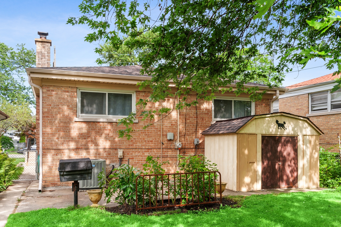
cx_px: 170
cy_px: 114
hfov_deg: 58.7
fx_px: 303
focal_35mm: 32
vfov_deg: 41.1
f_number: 8
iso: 200
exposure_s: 1/250
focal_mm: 32
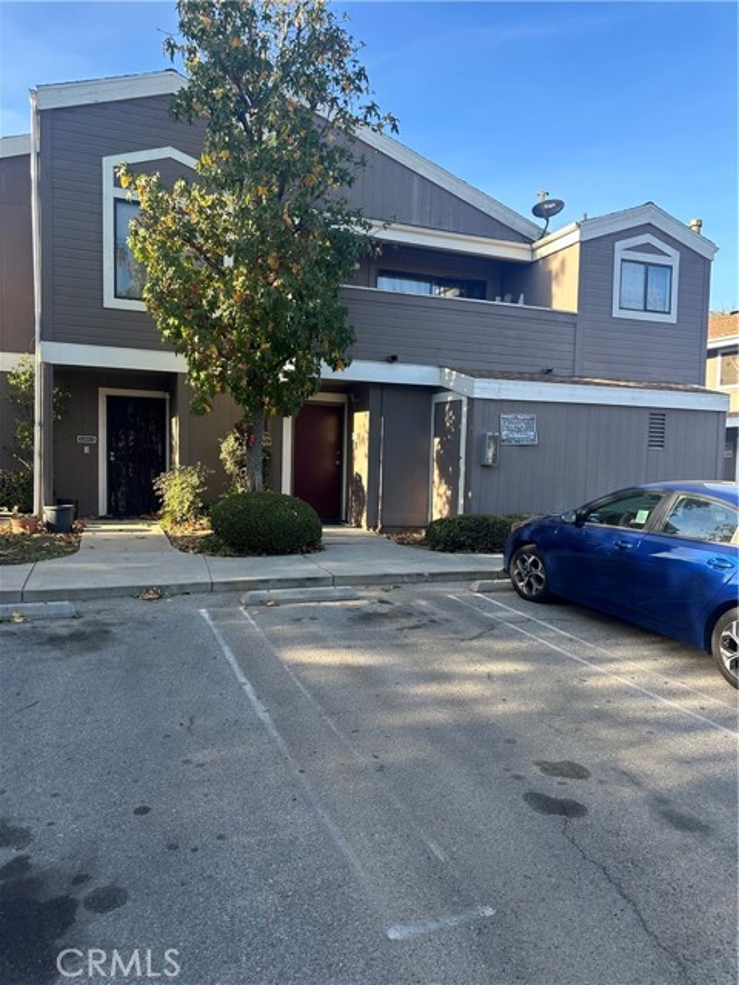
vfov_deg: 71.6
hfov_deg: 56.8
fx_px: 683
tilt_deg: -3.3
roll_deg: -1.5
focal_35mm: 24
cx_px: 370
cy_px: 492
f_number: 1.78
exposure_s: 1/587
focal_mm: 6.86
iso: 80
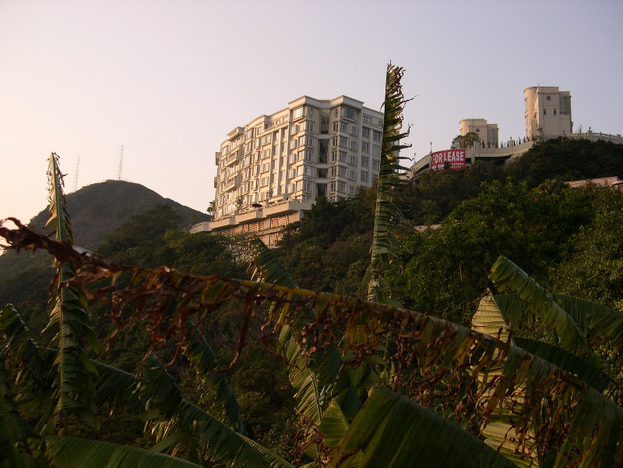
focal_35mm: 38
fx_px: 684
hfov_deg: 49.0
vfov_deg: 37.7
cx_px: 312
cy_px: 234
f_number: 2.8
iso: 100
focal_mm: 8
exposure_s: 1/604
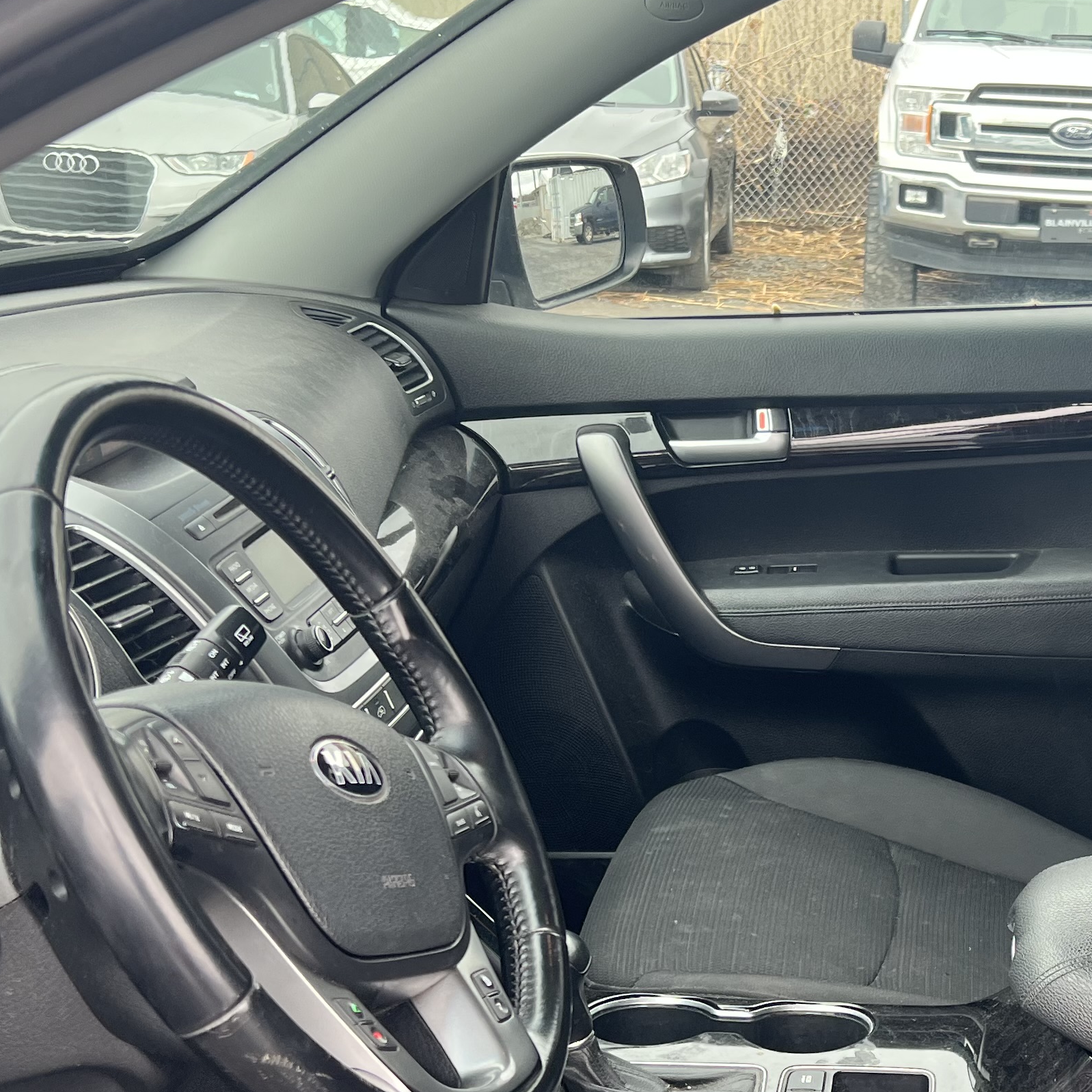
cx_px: 936
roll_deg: -3.4
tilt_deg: -17.9
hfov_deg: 28.6
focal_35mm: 58
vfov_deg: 29.3
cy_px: 728
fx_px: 2070
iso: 50
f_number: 1.5
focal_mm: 5.7
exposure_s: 1/212
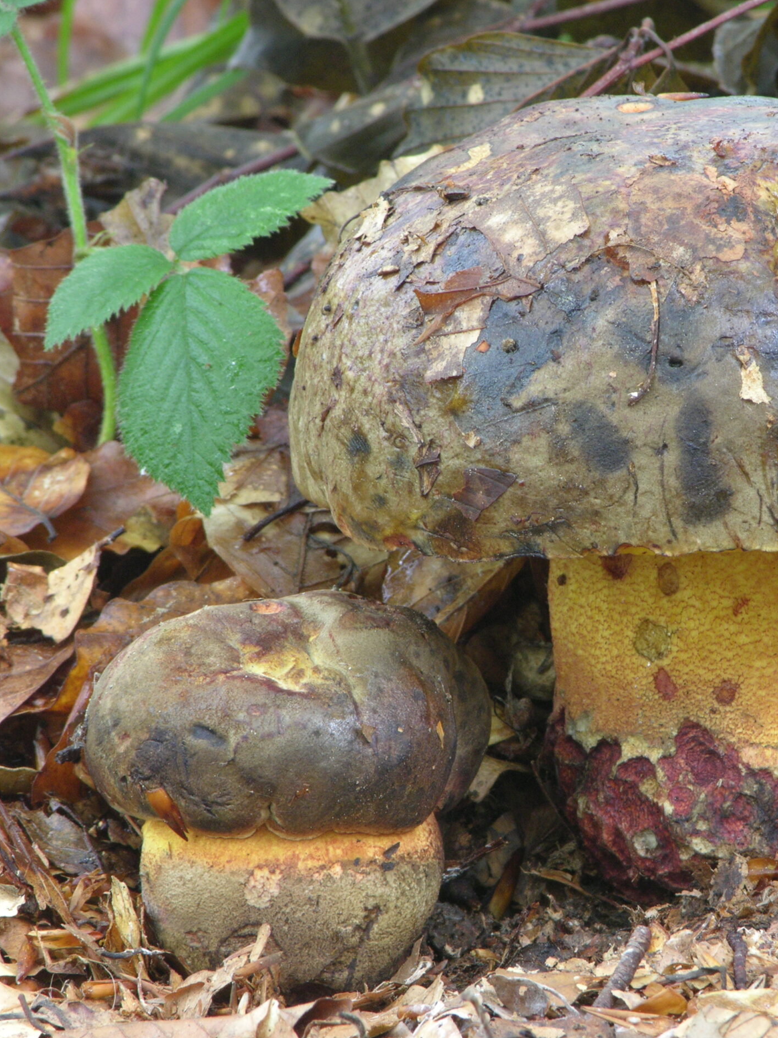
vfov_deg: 5.2
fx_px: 11447
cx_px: 644
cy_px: 517
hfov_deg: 3.9
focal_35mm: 382
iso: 100
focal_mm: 71.2
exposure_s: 3.06
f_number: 7.4
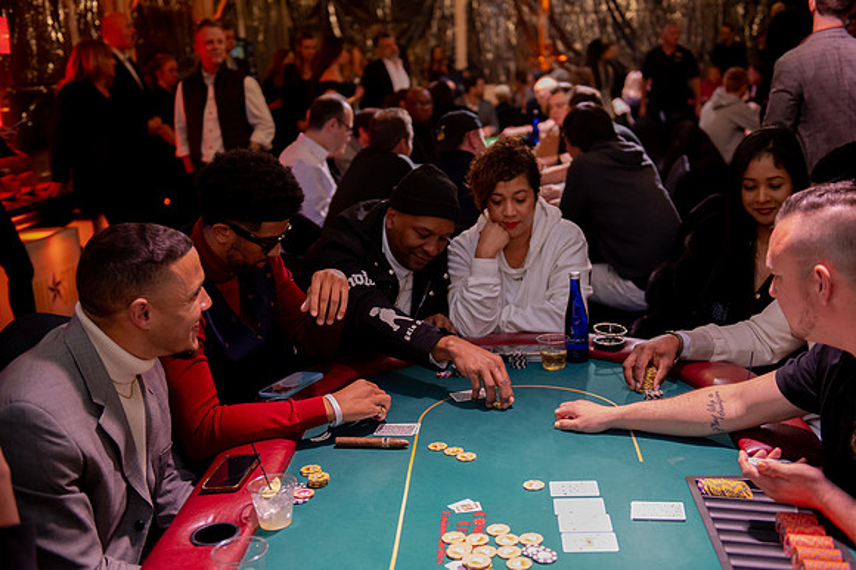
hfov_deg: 44.4
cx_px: 440
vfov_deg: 30.4
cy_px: 285
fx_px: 1048
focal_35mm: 44
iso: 3200
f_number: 2.8
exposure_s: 1/250
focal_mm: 42
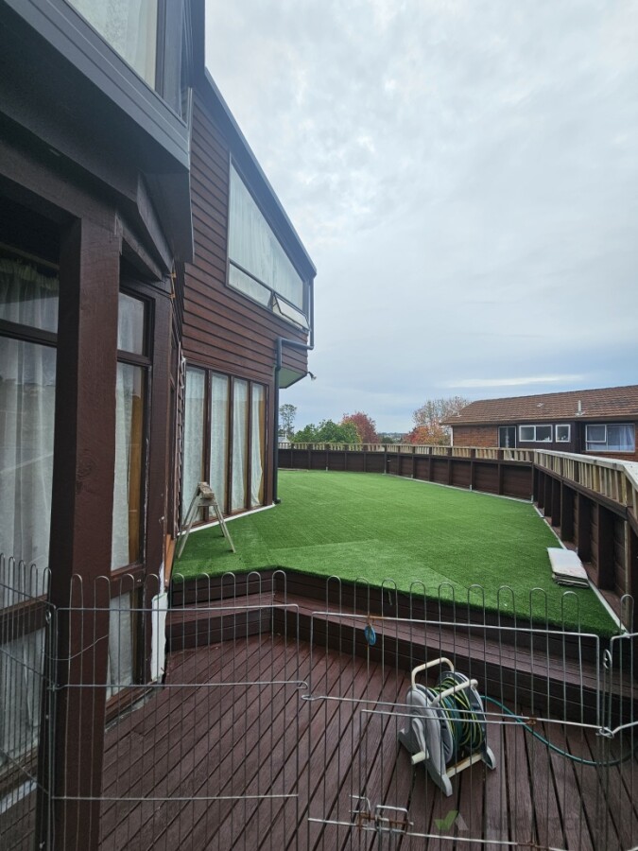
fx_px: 319
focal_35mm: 13
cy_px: 426
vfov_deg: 106.2
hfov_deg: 89.9
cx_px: 319
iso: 50
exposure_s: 1/1000
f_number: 2.2
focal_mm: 2.2
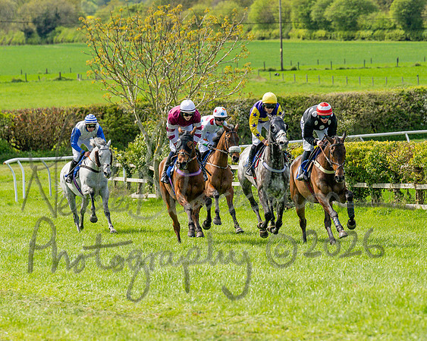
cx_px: 193
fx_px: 3516
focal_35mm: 278
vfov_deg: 5.6
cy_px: 177
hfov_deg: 6.9
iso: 400
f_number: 4
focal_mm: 120
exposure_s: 1/3200
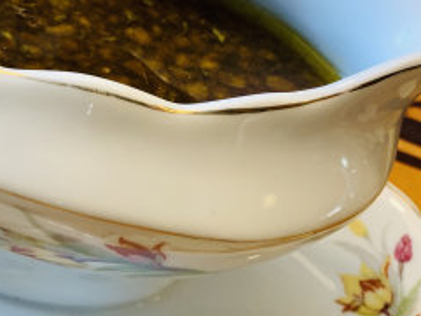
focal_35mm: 66
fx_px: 803
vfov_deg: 21.9
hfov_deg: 27.8
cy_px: 52
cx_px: 12
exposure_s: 1/60
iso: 50
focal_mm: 4.25
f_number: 1.8
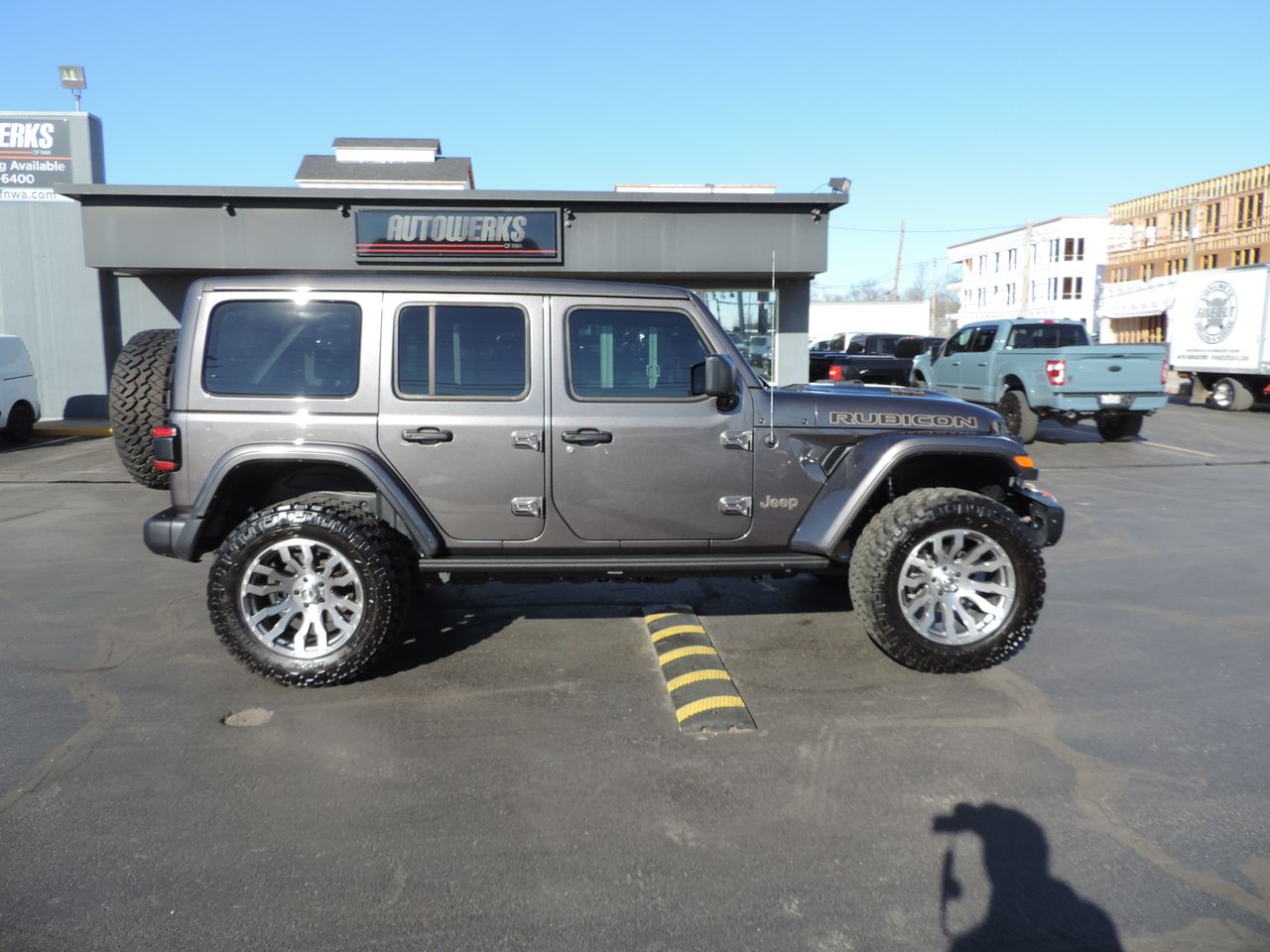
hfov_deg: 71.6
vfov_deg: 56.8
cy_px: 476
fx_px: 881
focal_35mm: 24
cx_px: 635
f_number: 3
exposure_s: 1/800
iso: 80
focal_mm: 4.3
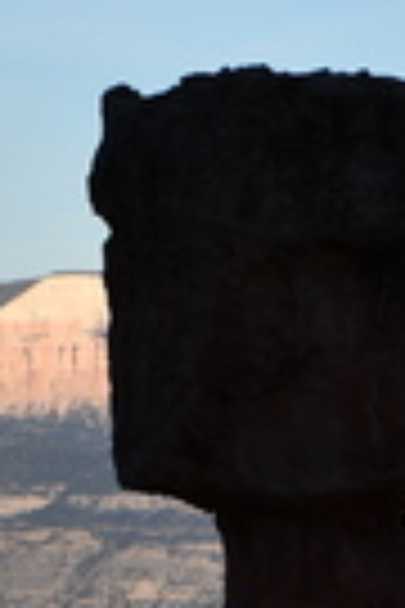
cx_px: 403
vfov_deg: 4.3
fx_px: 8066
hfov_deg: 2.9
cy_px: 378
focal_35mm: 478
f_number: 8
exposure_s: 1/320
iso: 100
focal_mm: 62
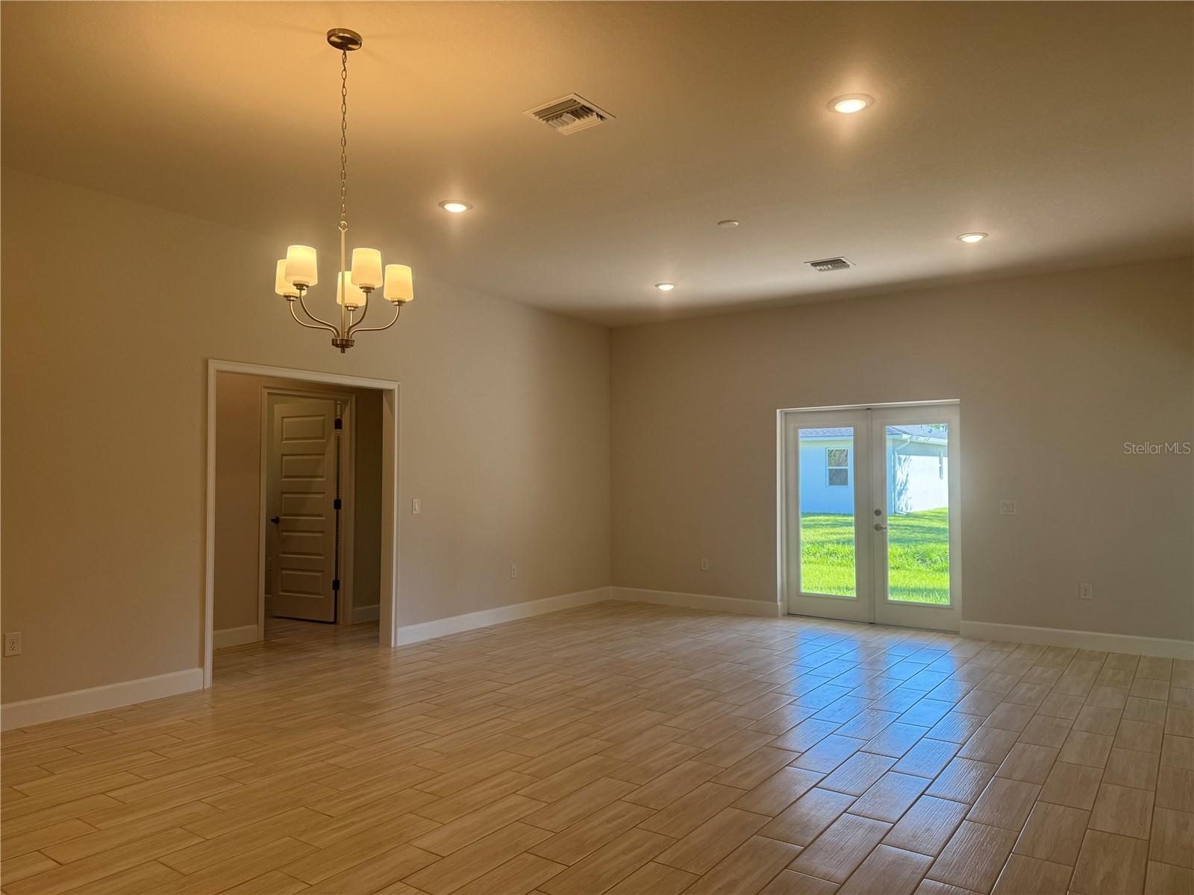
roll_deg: -0.3
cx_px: 597
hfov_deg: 71.6
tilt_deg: +0.8
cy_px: 448
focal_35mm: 24
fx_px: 828
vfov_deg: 56.8
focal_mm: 6.76
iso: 80
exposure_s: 1/218
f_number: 1.78
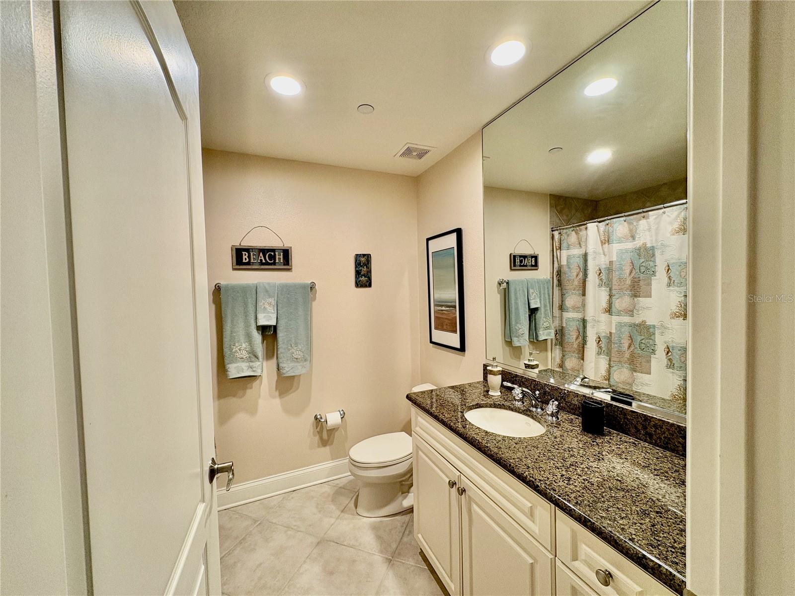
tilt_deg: -1.4
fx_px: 322
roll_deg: +1.5
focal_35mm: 14
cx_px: 398
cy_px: 298
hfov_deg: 102.1
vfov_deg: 85.7
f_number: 2.2
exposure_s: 1/60
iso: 160
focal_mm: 2.22
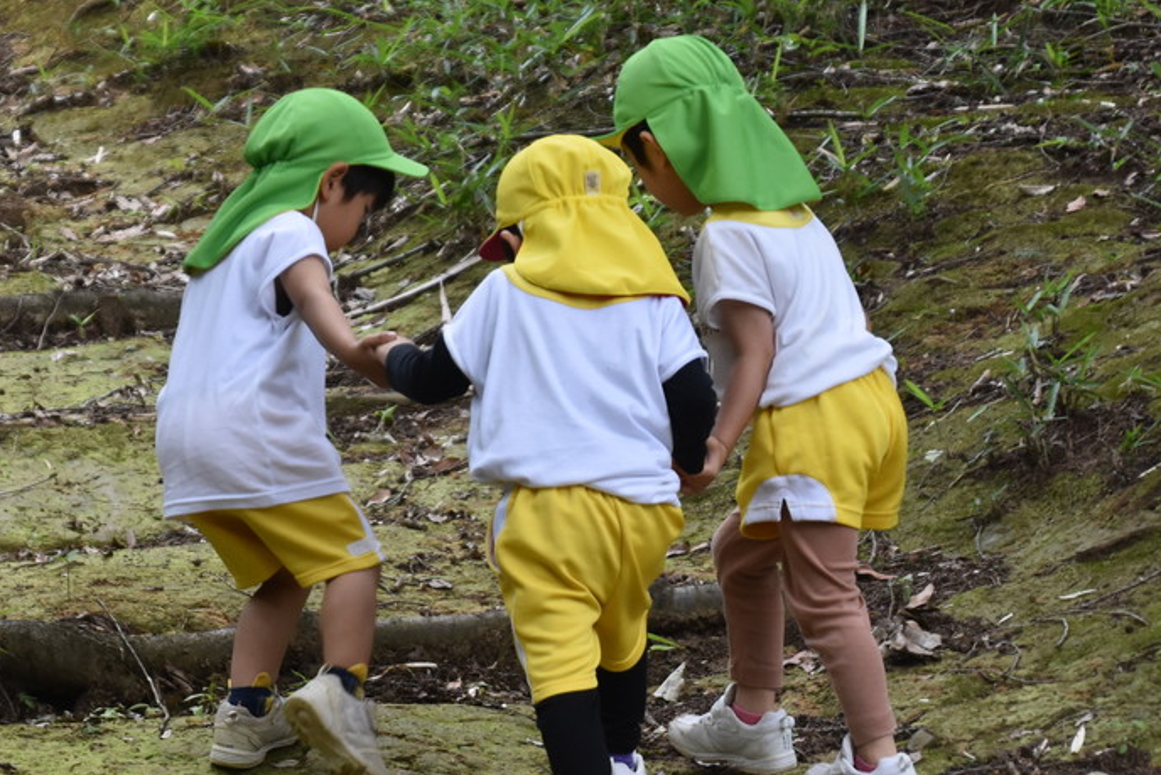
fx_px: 6580
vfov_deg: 6.7
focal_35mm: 204
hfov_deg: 10.1
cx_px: 412
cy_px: 281
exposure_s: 1/250
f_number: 5.3
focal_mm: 78
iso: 800
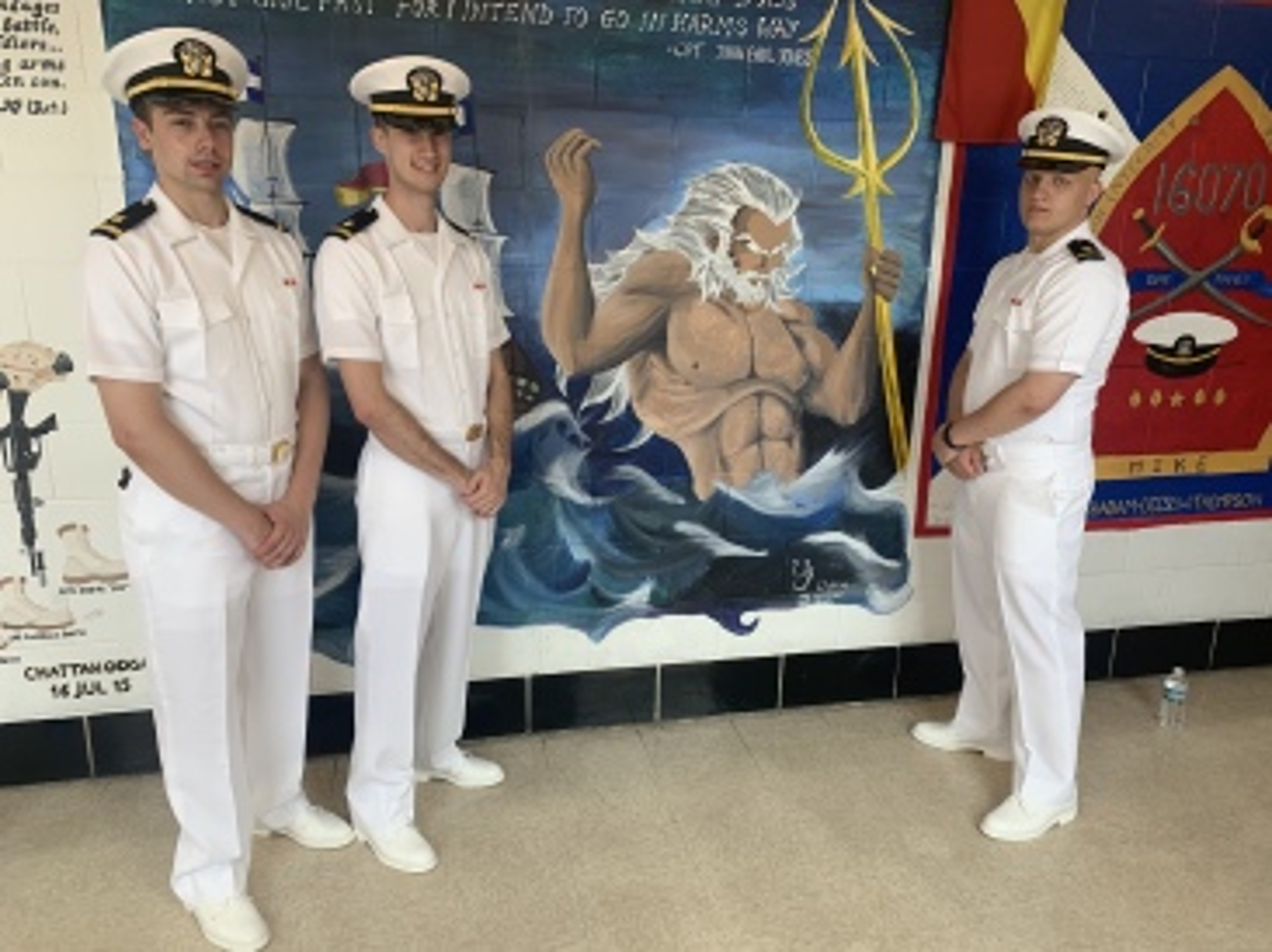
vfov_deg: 53.0
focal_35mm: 26
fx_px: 955
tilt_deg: -13.0
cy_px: 476
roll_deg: -0.2
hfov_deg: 67.3
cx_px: 636
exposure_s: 1/121
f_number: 1.8
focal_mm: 4.25
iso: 40
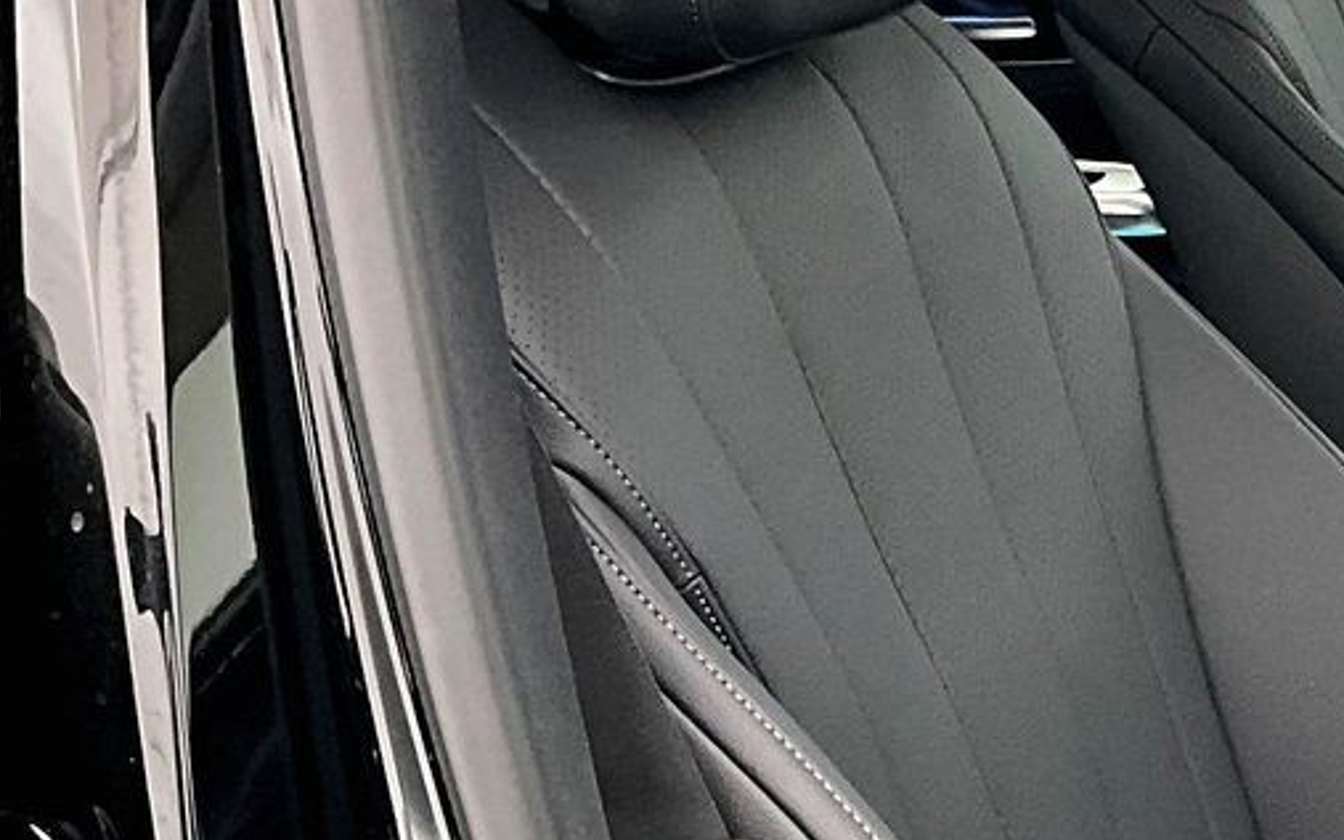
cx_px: 1315
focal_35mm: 97
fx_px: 3553
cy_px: 546
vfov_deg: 13.5
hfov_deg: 20.8
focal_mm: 3
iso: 250
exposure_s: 1/30
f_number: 1.8
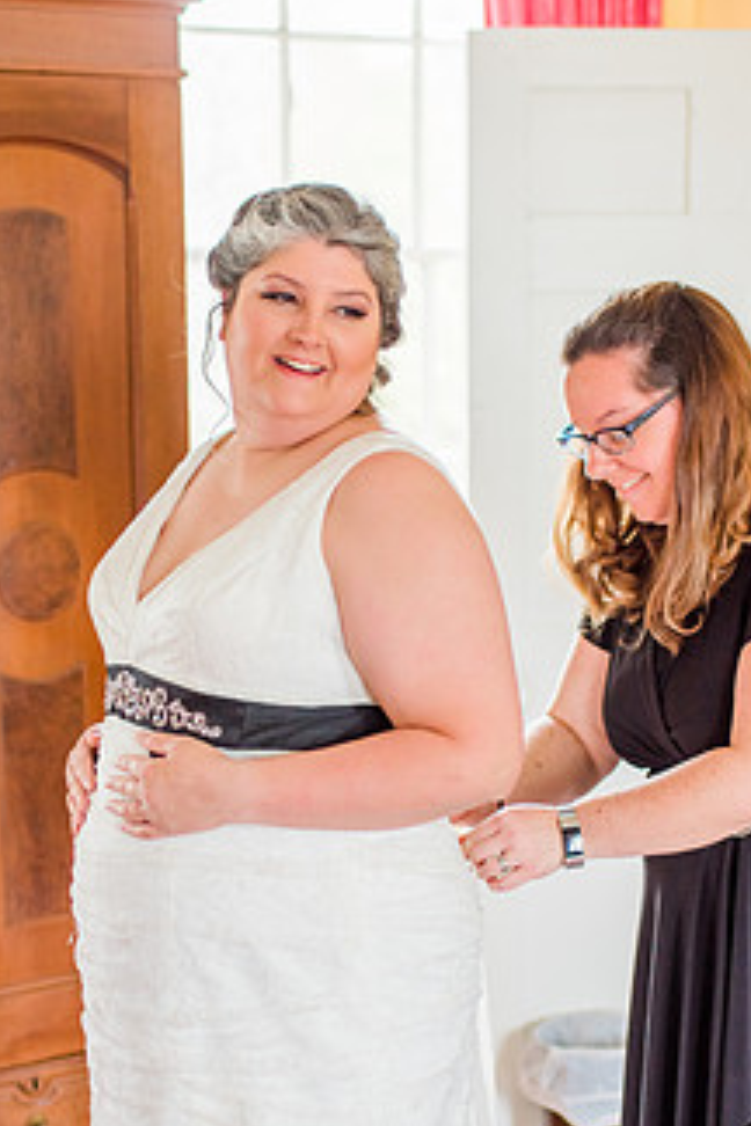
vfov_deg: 27.5
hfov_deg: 18.7
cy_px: 775
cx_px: 393
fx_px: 2284
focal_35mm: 73
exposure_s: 1/160
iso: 500
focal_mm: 35
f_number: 2
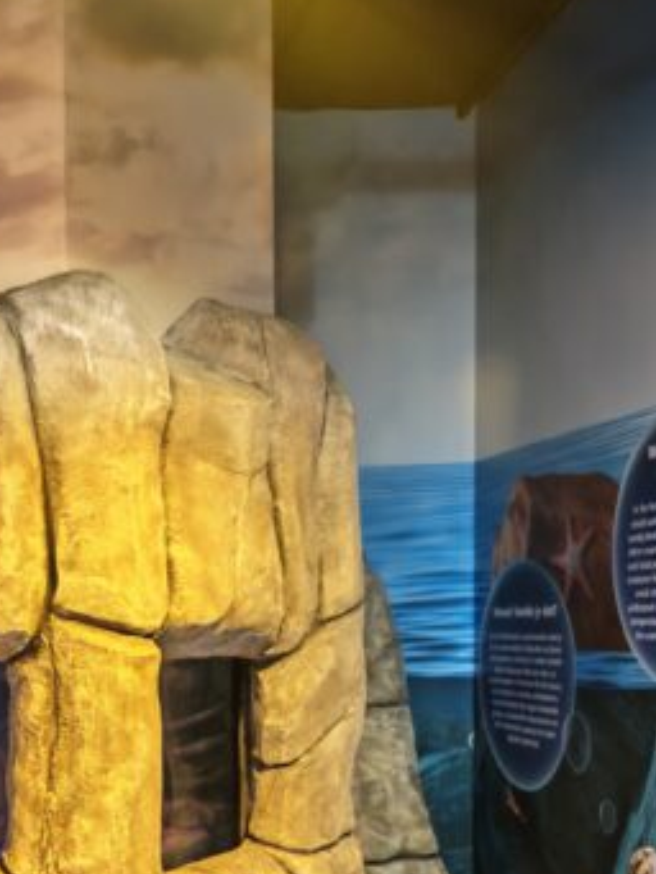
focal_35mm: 54
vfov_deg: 34.4
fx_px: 1364
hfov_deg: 25.3
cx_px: -49
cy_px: 710
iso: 320
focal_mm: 6.55
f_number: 1.6
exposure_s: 1/50
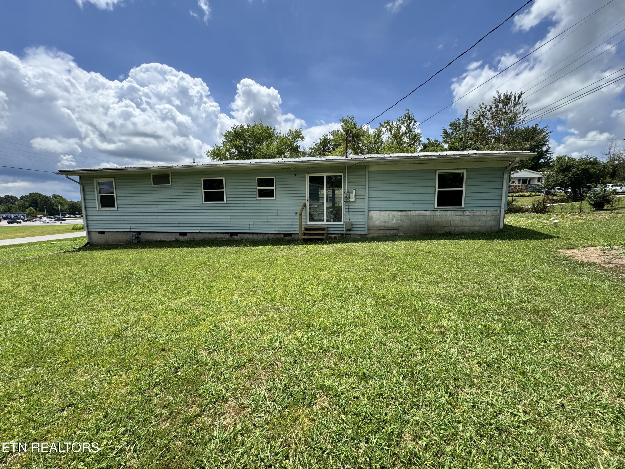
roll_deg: +0.0
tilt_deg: -6.8
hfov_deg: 102.1
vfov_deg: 85.7
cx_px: 312
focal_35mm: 14
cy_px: 234
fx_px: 253
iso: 50
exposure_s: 1/1236
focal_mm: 2.22
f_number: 2.2
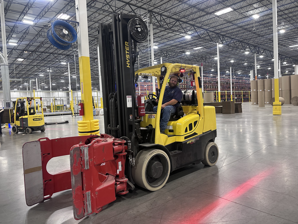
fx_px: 207
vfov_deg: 56.8
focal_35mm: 24
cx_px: 149
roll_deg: +3.5
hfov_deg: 71.6
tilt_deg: -1.2
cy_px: 112
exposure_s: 1/60
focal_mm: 6.86
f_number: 1.78
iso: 250
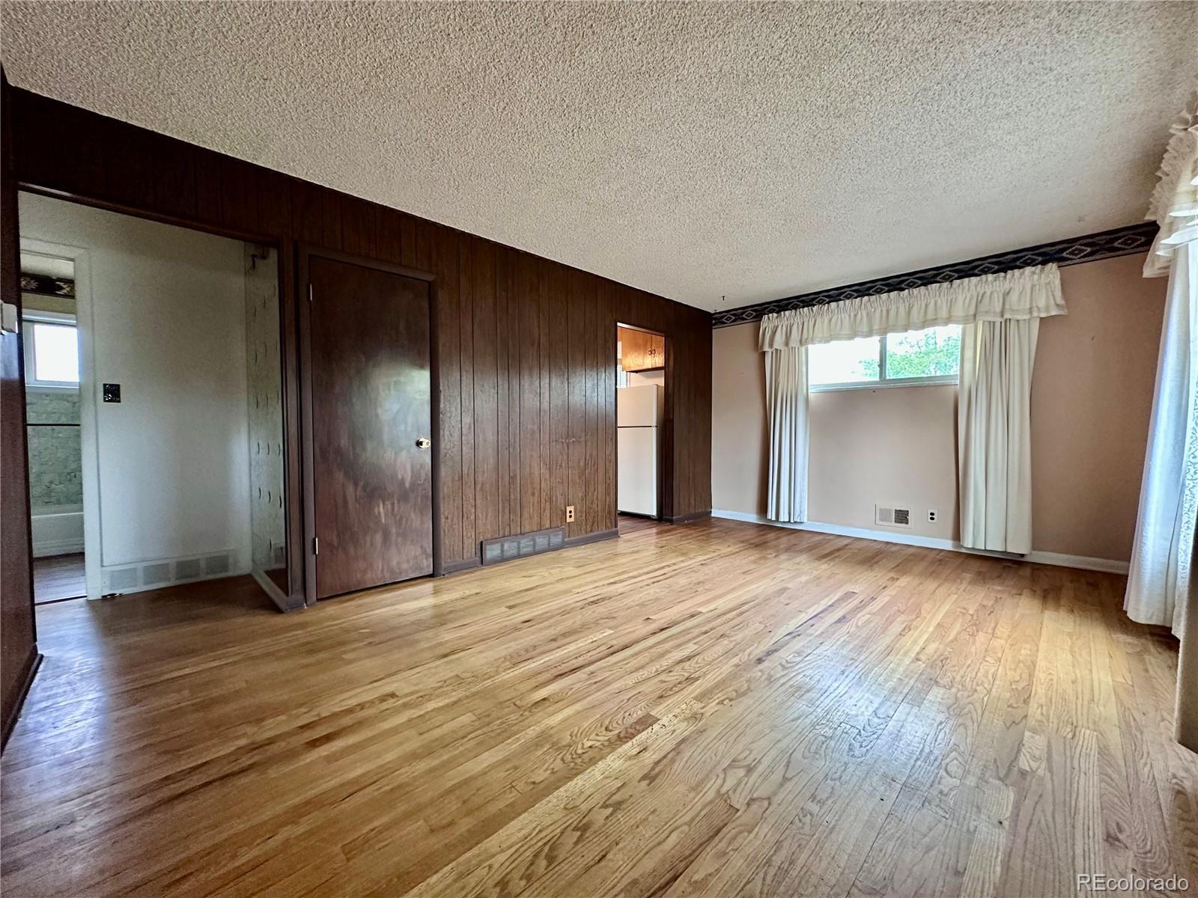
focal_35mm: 14
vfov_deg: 85.7
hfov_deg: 102.1
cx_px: 599
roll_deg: +0.2
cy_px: 449
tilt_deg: -2.2
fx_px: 485
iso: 500
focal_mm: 2.22
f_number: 2.2
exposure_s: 1/60
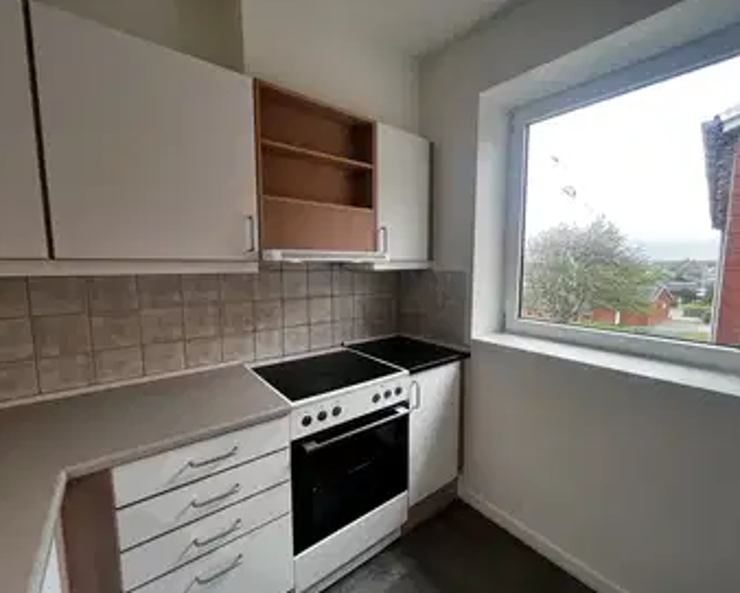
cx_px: 389
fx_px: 307
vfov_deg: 88.1
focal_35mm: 14
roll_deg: +0.0
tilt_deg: -5.6
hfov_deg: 100.6
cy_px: 300
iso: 32
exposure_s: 1/100
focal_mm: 1.57
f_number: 1.8
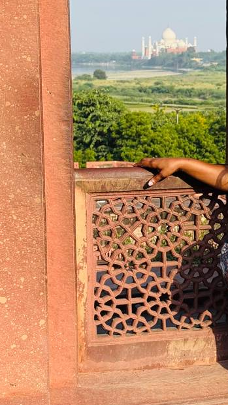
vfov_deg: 26.2
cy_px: 184
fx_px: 870
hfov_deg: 14.7
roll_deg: -0.4
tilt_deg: -8.3
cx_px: 230
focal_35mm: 81
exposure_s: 1/2179
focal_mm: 6.76
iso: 64
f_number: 1.78
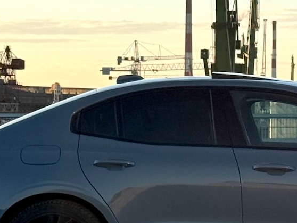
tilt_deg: -2.6
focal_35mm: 129
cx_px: 289
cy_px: 158
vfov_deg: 11.5
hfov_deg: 15.0
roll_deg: +1.0
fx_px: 1107
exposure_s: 1/2415
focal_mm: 6.76
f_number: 1.78
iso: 64
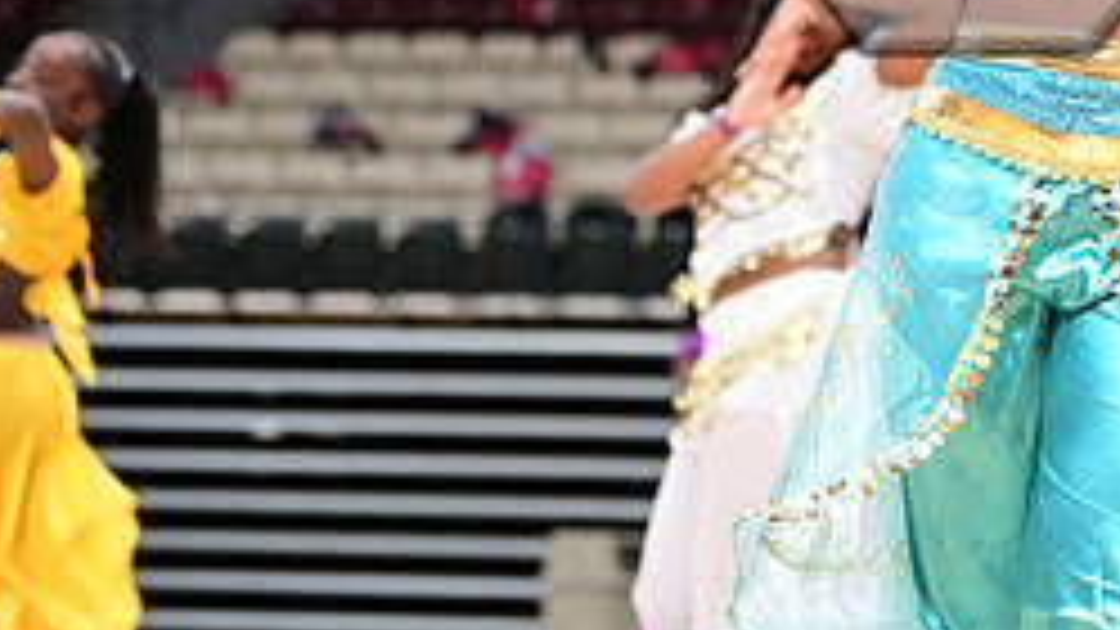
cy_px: -140
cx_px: 1138
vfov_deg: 7.0
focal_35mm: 171
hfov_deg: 12.4
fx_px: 5078
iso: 6400
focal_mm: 70
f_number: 3.2
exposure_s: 1/1000
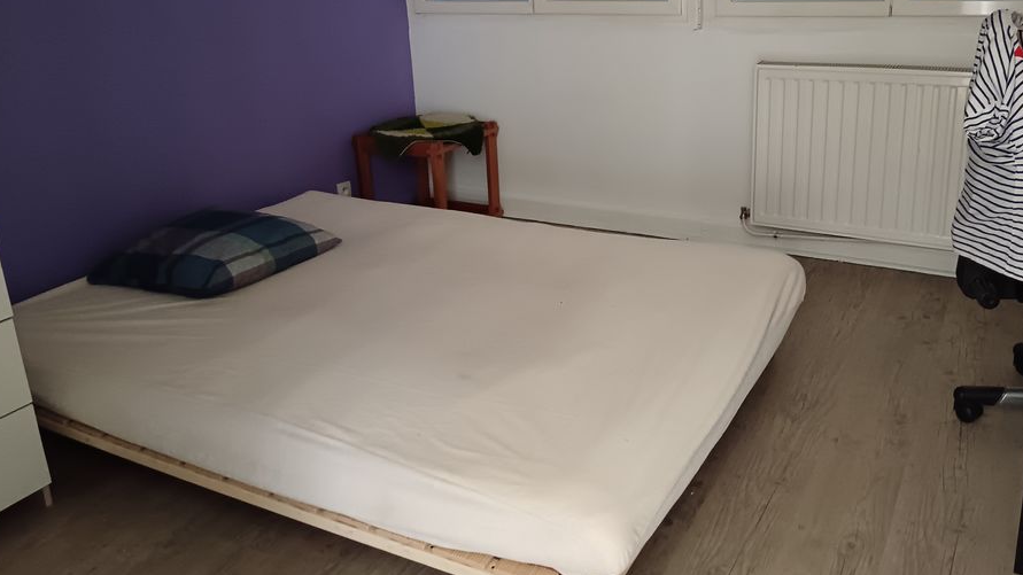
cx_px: 558
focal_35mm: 33
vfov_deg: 35.2
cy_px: 181
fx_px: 895
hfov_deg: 59.4
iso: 3512
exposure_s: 1/20
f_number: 1.9
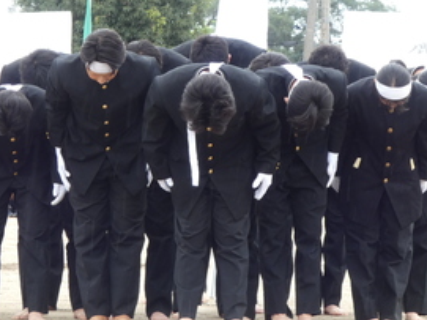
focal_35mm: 335
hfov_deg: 5.9
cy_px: 93
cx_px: 210
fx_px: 4131
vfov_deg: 4.4
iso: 160
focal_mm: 33.9
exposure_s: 1/80
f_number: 5.5
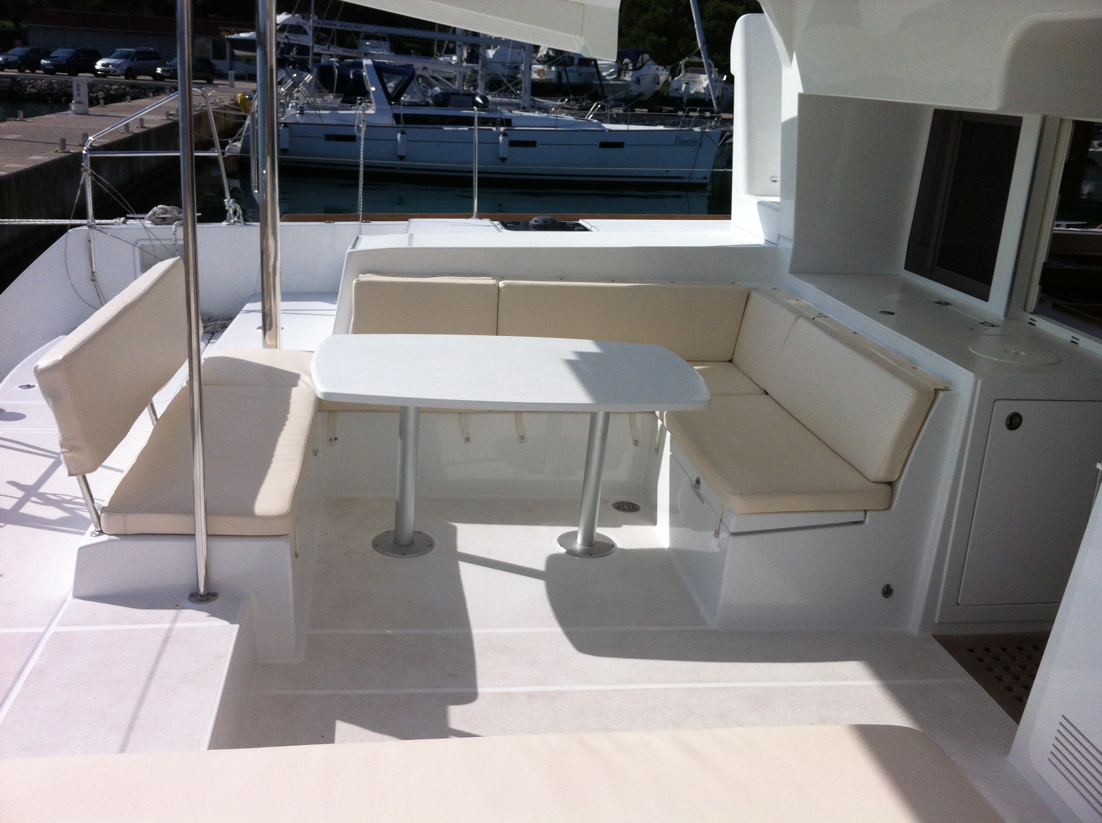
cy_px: 412
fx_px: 1113
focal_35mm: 35
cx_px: 551
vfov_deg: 40.6
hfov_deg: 52.7
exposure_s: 1/5027
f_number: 2.8
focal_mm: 3.85
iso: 80
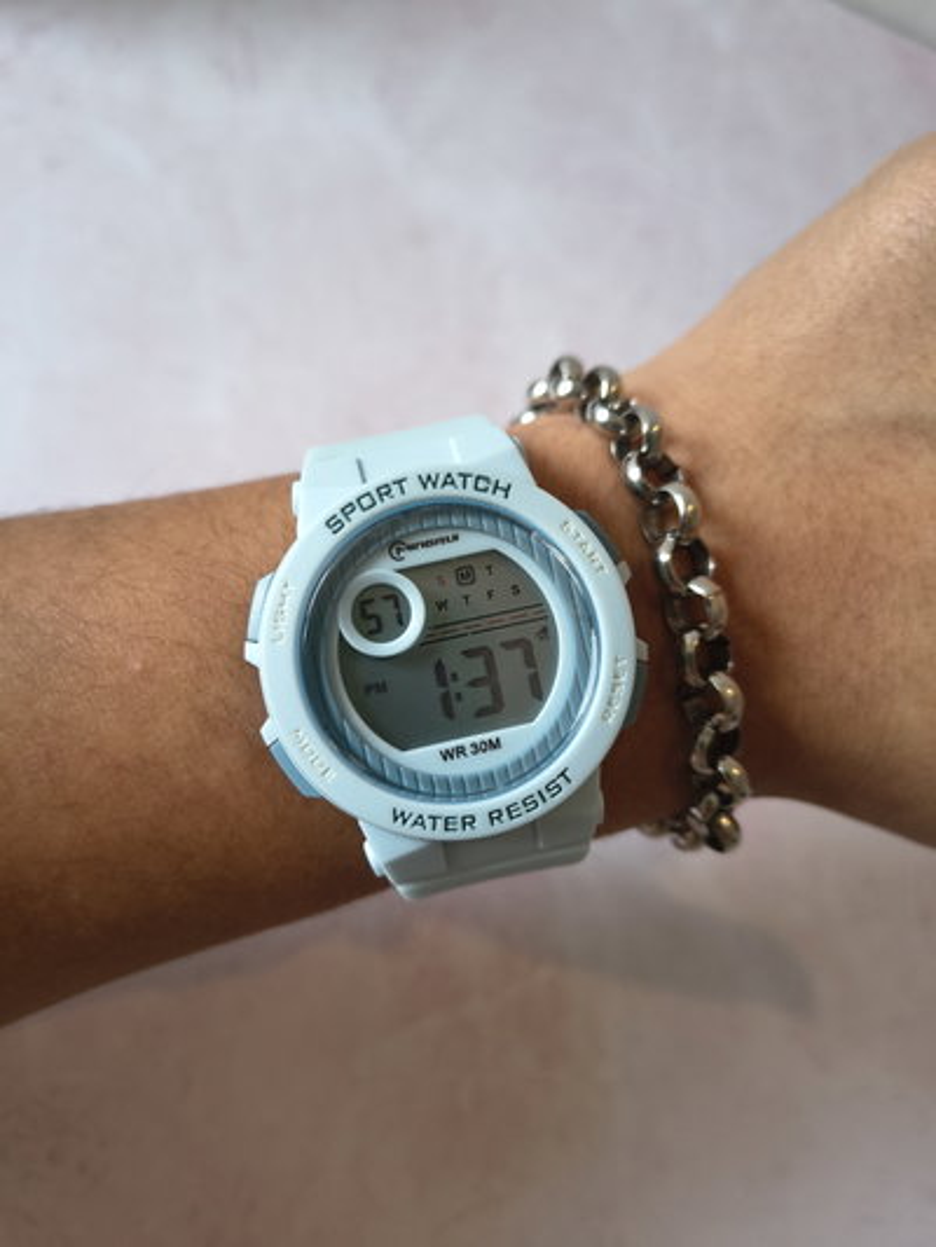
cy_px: 624
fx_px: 865
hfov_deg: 56.8
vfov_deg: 71.6
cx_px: 468
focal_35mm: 24
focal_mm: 5.56
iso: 345
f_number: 1.8
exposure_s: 1/100
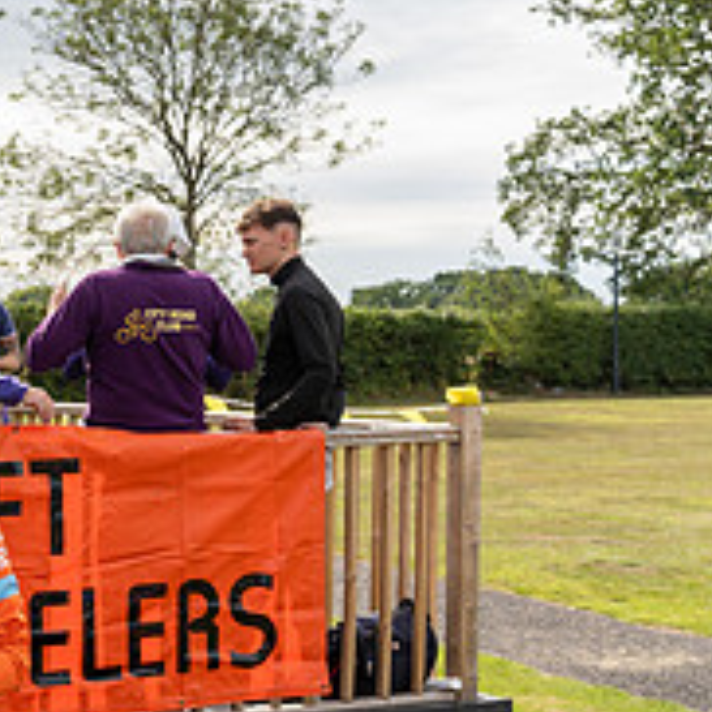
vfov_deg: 22.7
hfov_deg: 20.3
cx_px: -282
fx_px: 1769
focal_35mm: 76
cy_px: 424
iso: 125
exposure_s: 1/640
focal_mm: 28
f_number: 4
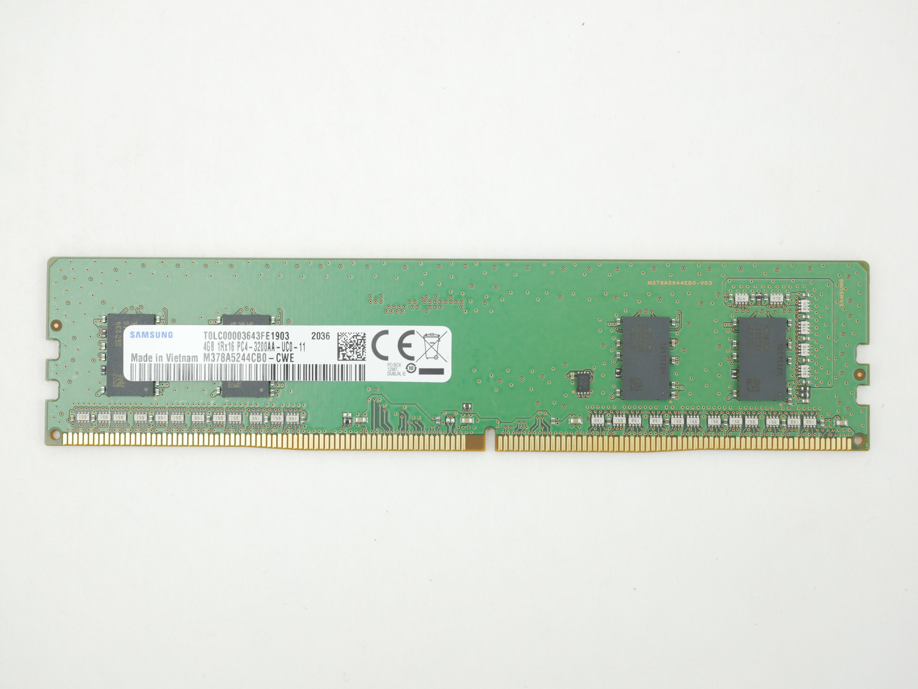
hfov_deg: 32.2
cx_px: 459
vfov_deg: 24.4
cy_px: 344
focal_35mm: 60
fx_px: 1592
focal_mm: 30
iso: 800
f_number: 5.6
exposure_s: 1/100
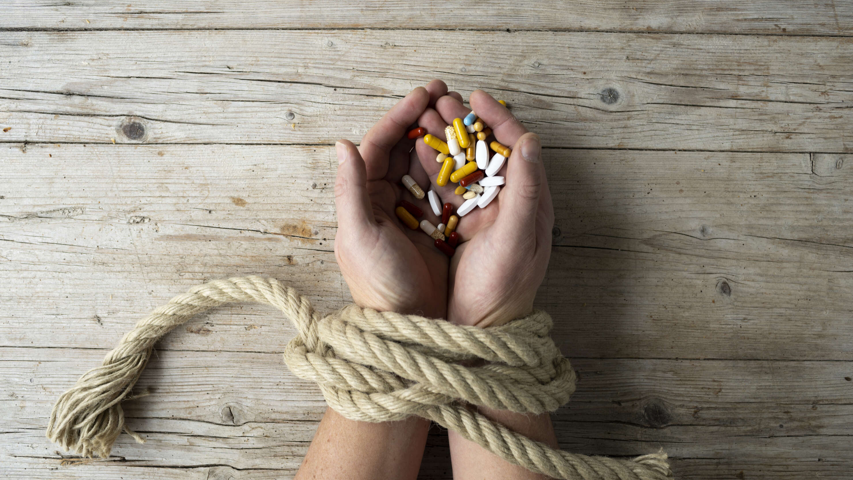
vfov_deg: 32.0
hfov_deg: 54.0
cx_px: 426
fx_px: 837
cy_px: 270
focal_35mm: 37
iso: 100
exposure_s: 1/13
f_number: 5.6
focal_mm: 35
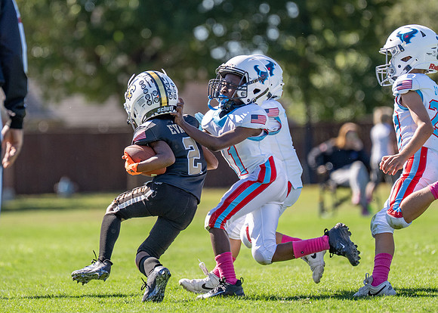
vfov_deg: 3.4
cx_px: 170
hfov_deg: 4.8
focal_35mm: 424
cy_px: 136
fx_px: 5277
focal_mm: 200
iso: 160
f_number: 2.8
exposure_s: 1/2000
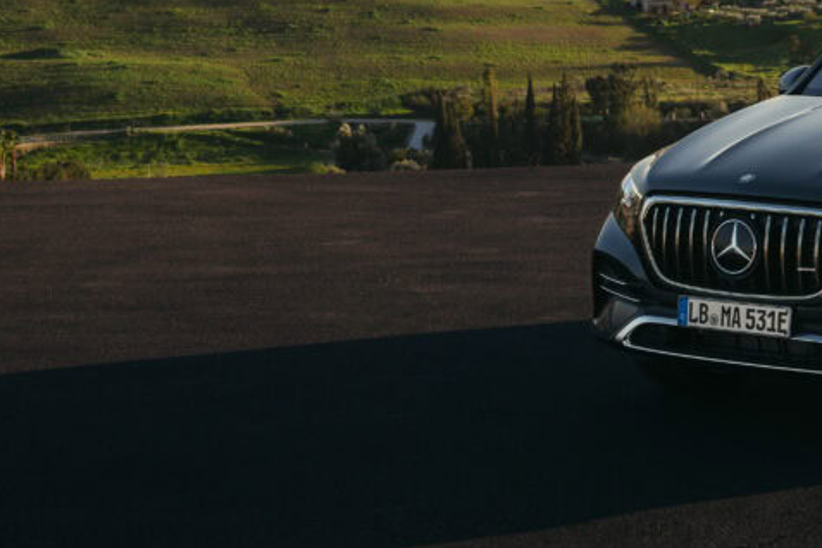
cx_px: 815
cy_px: 132
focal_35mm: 88
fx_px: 2009
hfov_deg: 22.3
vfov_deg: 15.5
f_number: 4.5
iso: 100
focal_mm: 41
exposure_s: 1/250
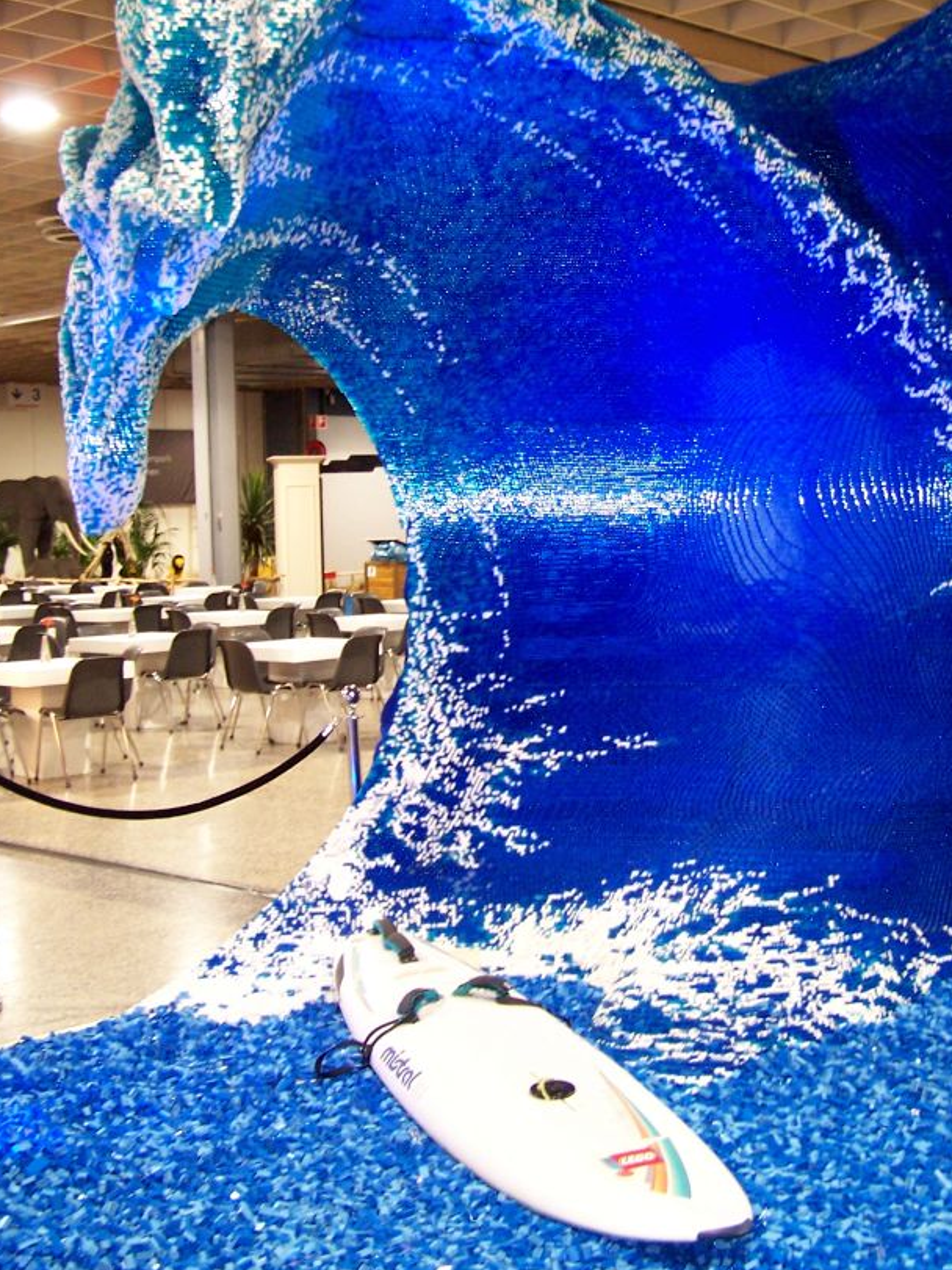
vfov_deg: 39.5
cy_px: 523
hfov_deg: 30.2
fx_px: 1761
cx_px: 567
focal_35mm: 48
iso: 140
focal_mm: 6.3
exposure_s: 1/4
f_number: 2.8
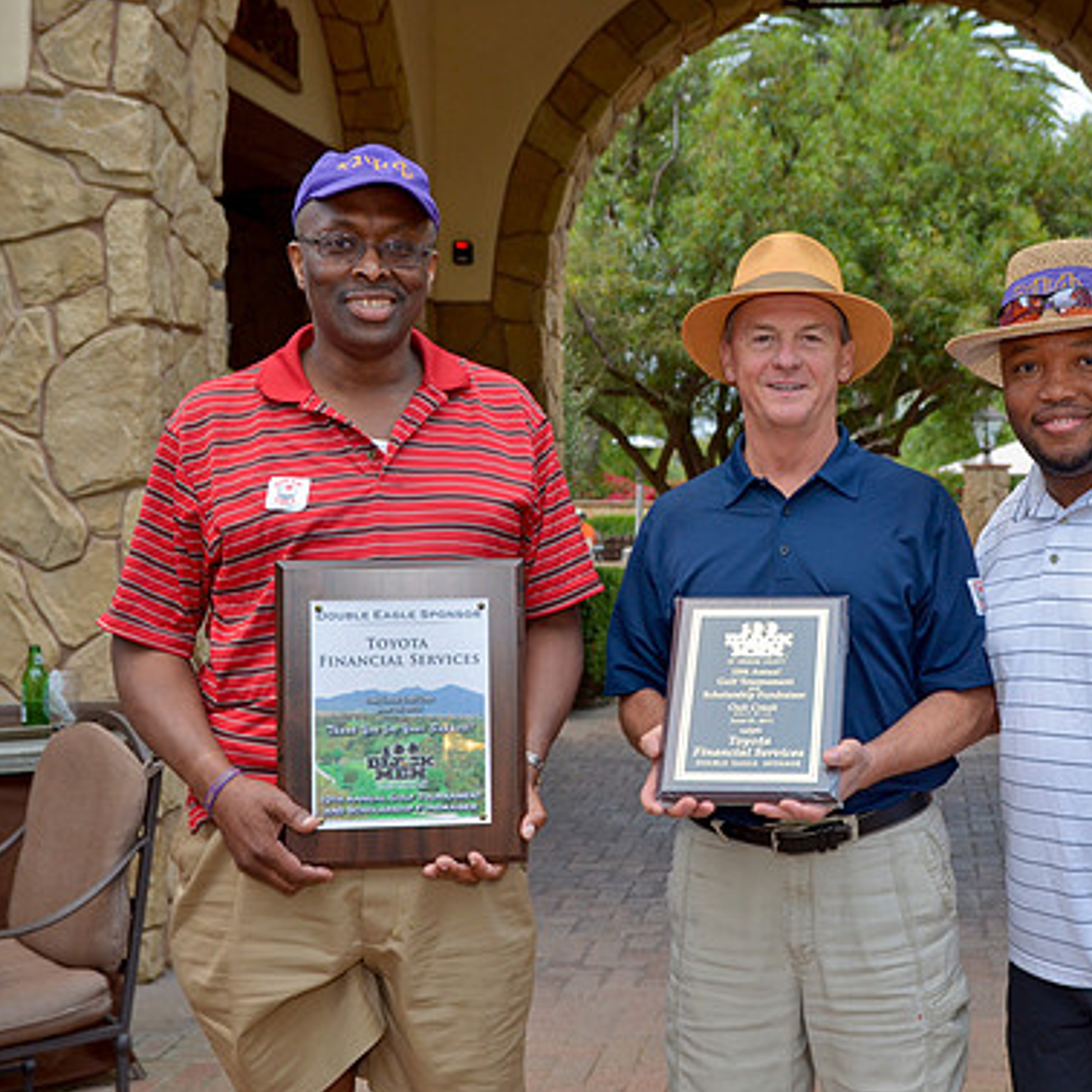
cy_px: 549
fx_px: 1879
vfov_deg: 32.4
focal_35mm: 53
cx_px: 742
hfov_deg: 32.1
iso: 220
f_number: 4
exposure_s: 1/80
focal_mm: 27
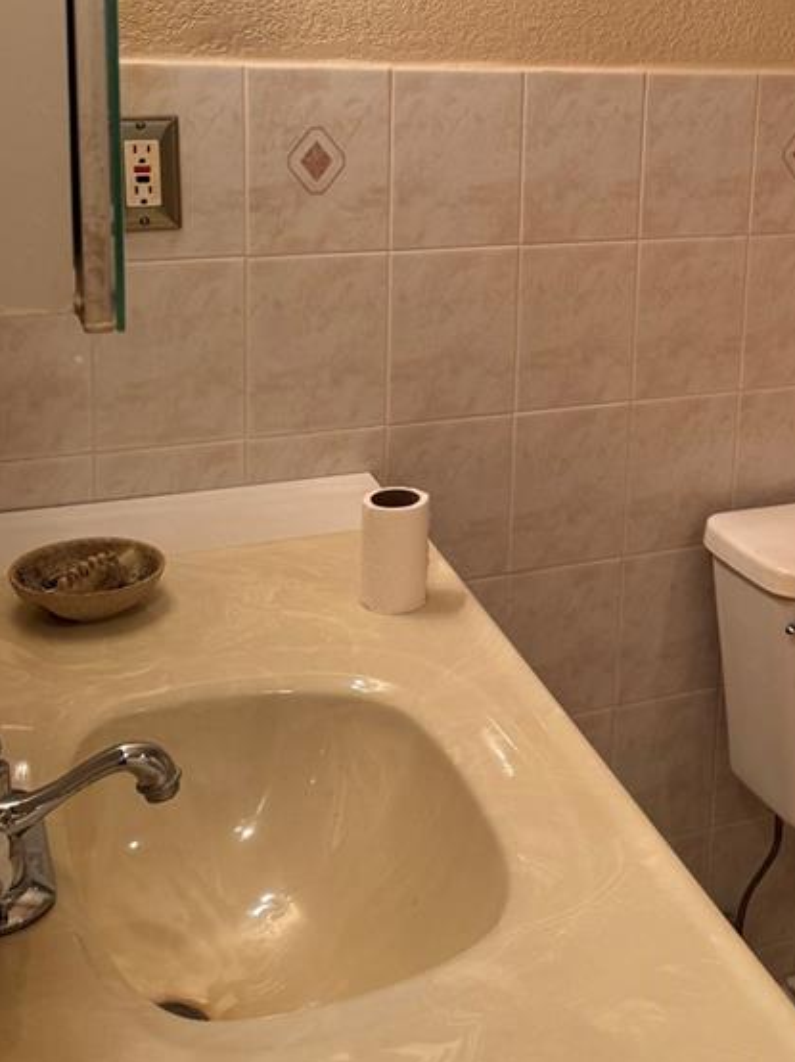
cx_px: 736
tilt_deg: -12.4
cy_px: 259
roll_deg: -3.8
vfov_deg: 36.0
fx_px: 1594
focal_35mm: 52
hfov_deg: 26.9
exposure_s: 1/120
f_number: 1.78
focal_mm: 6.76
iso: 125
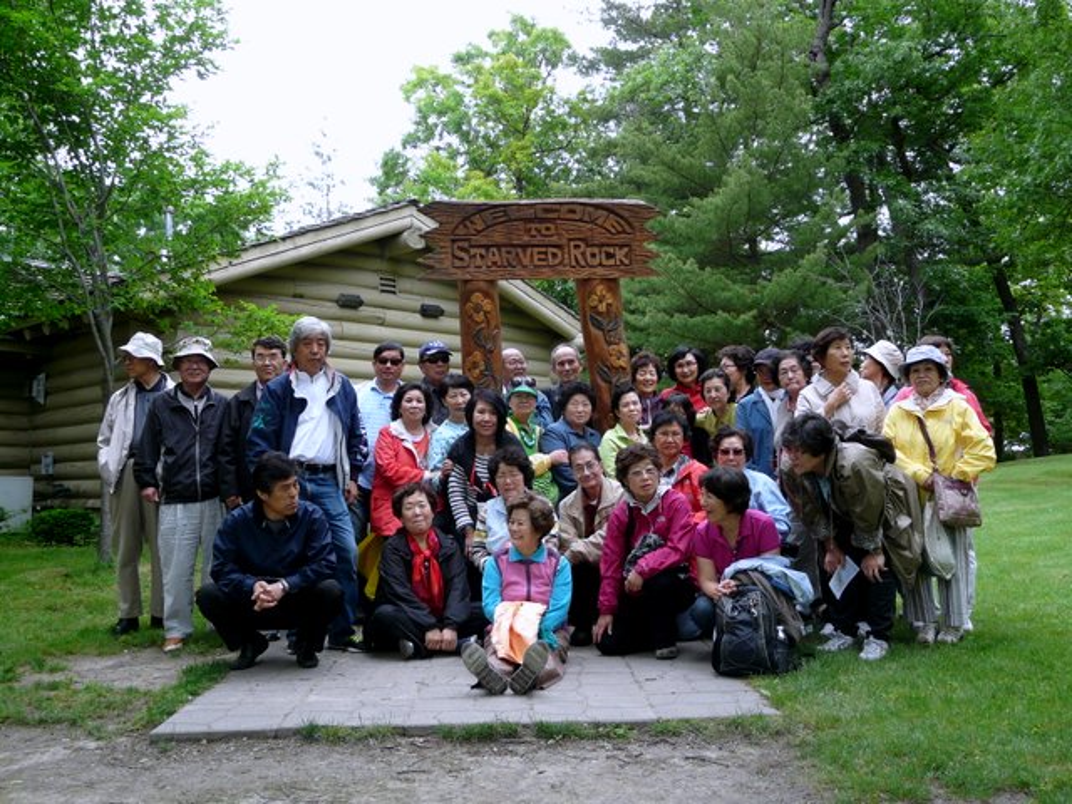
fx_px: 1115
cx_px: 536
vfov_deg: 39.7
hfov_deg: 51.4
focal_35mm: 36
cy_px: 402
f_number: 2.8
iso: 100
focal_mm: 5.9
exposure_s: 1/80
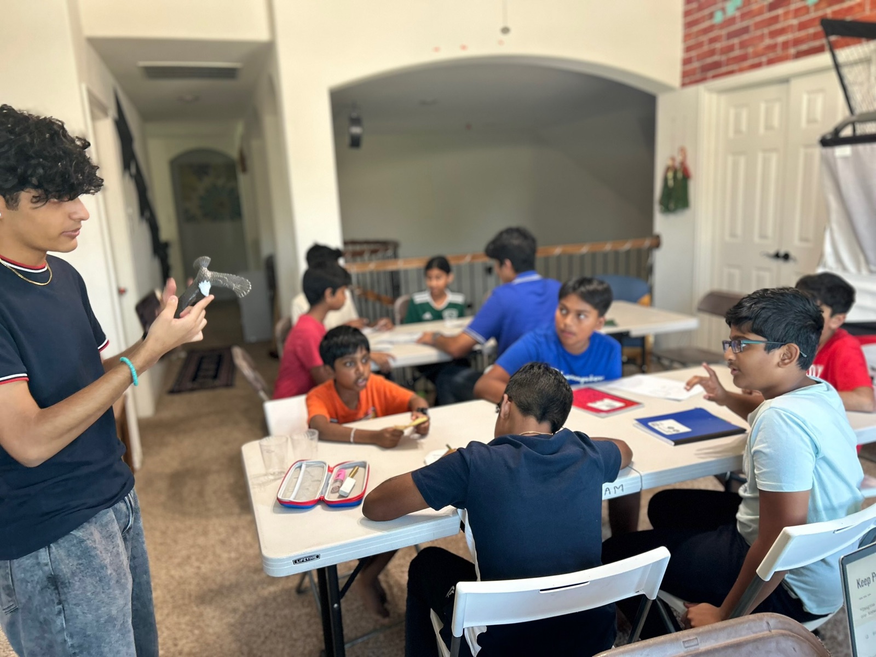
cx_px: 438
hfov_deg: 67.3
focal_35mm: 26
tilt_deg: -11.1
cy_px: 328
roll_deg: +3.6
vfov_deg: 53.1
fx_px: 658
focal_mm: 5.7
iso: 160
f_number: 1.5
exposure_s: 1/60
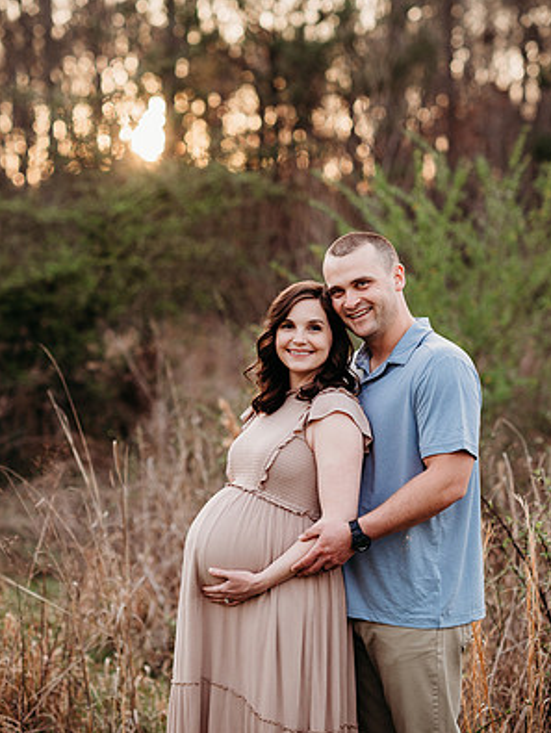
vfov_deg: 21.1
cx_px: 276
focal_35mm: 93
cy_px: 341
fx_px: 1971
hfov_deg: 15.9
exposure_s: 1/400
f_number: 2.5
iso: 320
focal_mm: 85
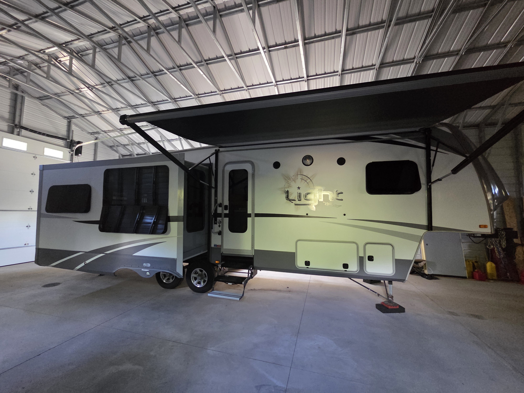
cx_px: 262
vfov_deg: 89.9
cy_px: 196
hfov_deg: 106.2
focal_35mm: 13
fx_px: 197
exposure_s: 1/60
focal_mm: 2.2
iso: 1250
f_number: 2.2
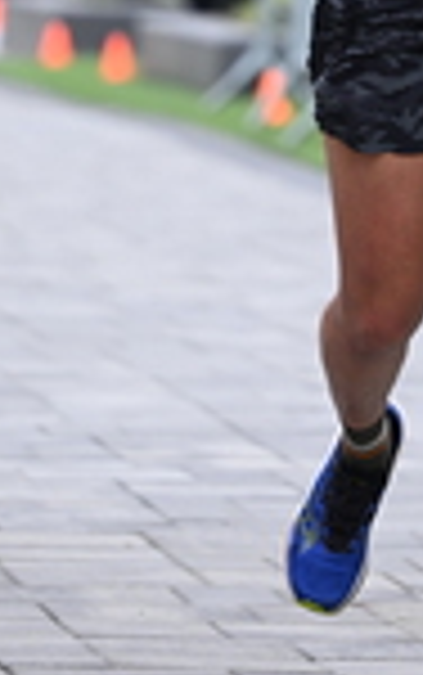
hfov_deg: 2.6
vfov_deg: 4.1
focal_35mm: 504
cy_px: -428
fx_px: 9279
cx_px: 340
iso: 640
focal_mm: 135
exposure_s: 1/2000
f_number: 2.8
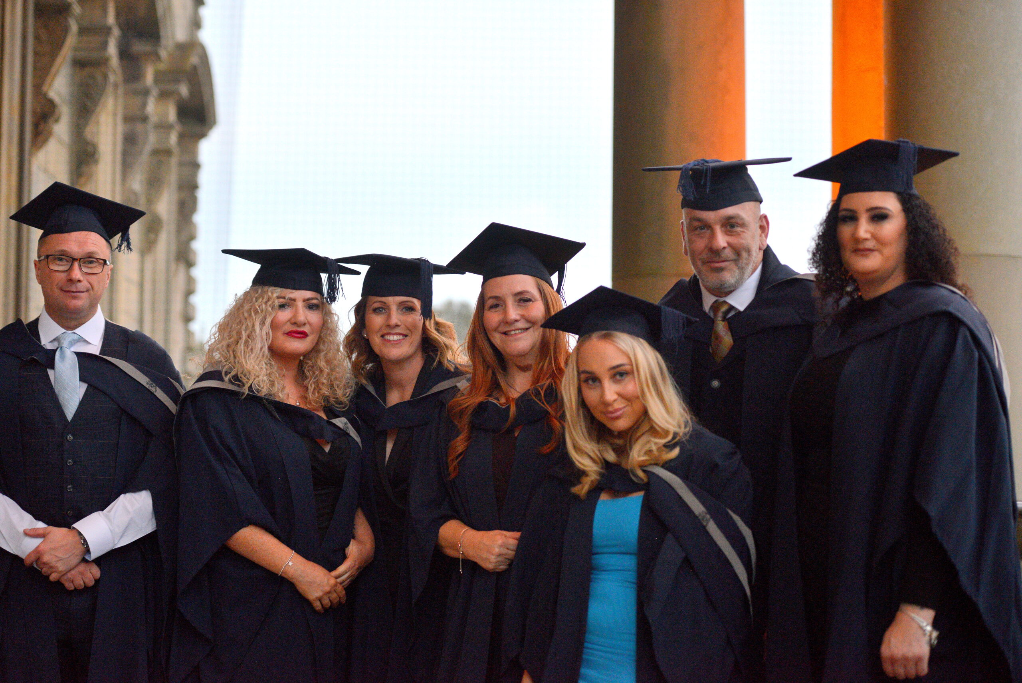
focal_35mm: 70
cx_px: 511
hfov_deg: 28.8
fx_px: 1988
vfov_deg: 19.5
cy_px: 342
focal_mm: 70
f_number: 2.8
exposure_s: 1/320
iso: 1600
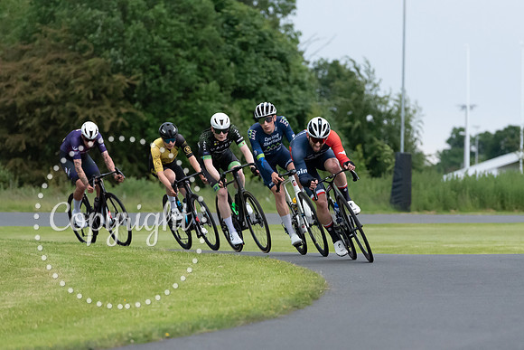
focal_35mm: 225
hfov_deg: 9.2
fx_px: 3271
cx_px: 302
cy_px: 202
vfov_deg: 6.1
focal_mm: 195
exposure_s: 1/640
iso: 8000
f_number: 5
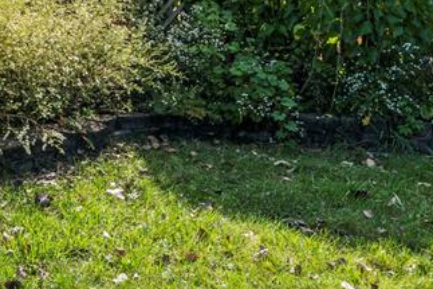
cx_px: -224
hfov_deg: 22.5
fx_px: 878
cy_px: -62
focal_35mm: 73
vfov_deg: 17.7
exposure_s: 1/25
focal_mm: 23
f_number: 8
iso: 100
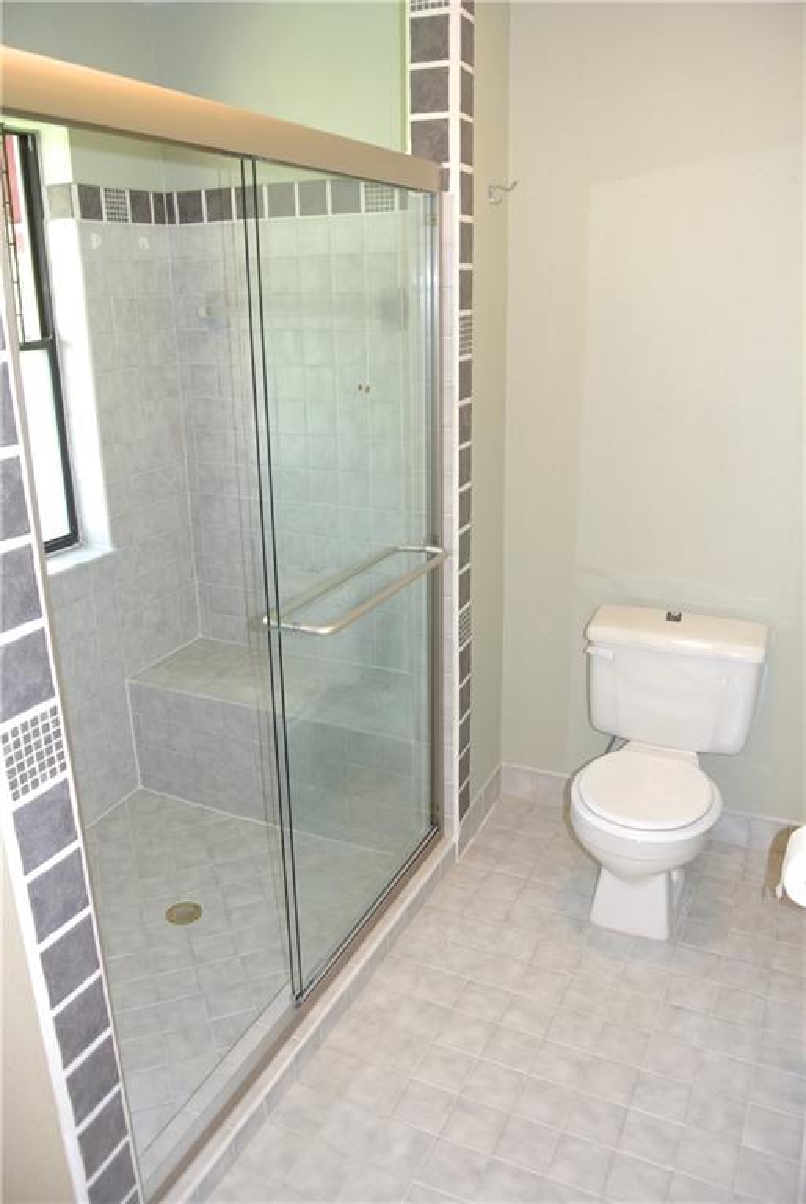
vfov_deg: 67.3
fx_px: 904
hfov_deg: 48.0
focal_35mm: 27
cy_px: 602
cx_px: 403
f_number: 3.5
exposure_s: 1/60
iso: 450
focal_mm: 10
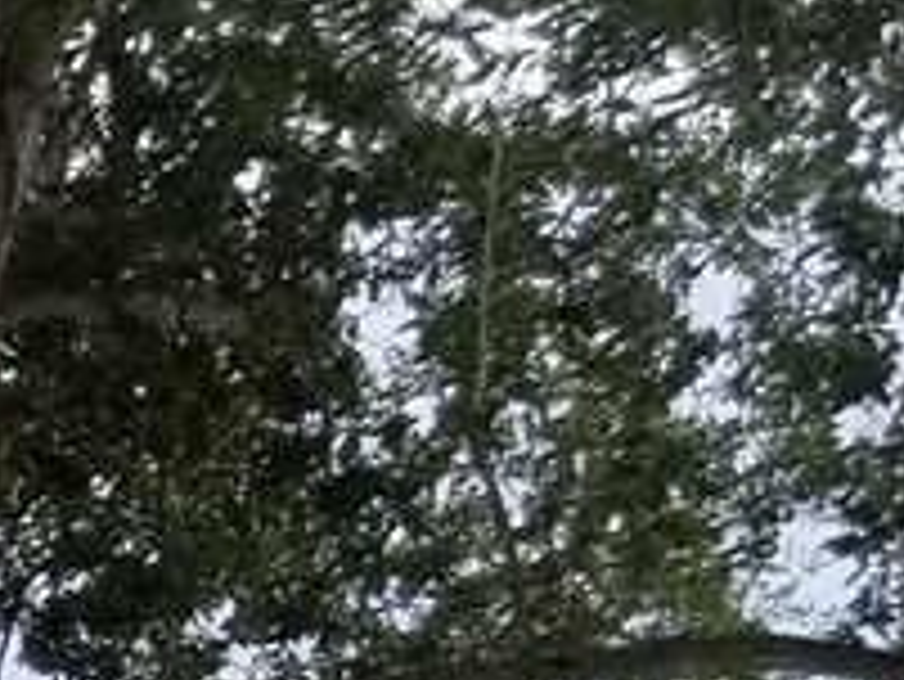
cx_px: -2357
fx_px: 5409
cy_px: 1972
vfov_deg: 6.6
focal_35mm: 207
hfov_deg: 7.5
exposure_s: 1/1452
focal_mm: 4.25
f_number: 1.7
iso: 50
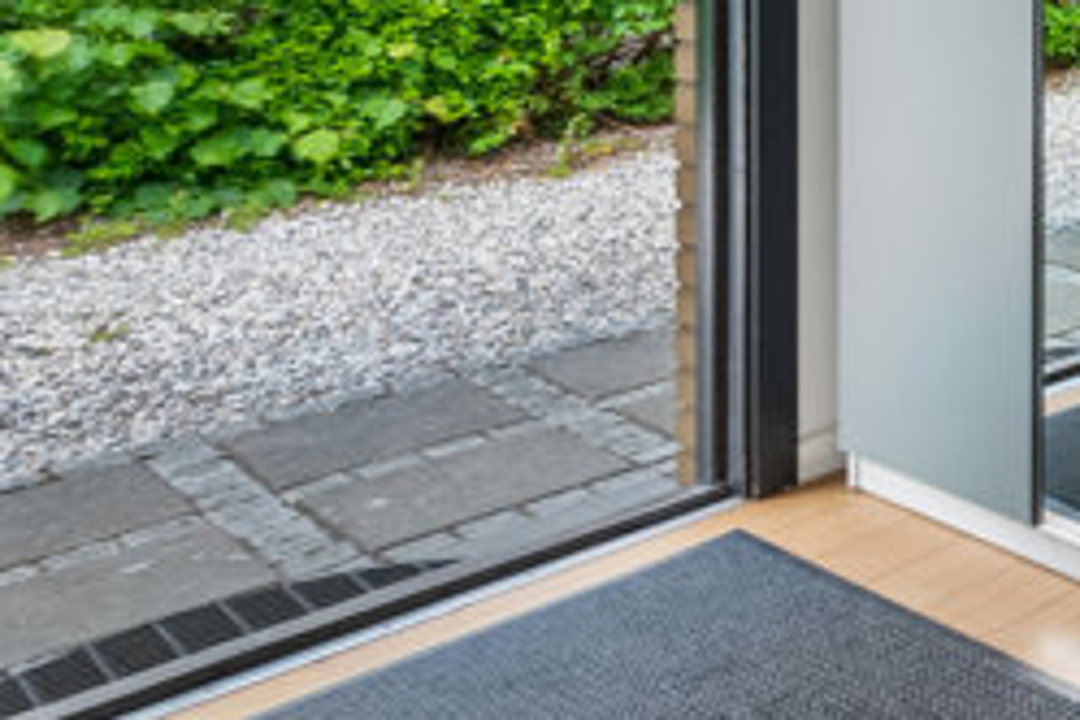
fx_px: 1350
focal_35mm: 45
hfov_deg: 27.0
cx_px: 1692
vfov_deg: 26.7
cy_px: -128
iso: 200
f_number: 10
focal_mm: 14
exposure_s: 1/15
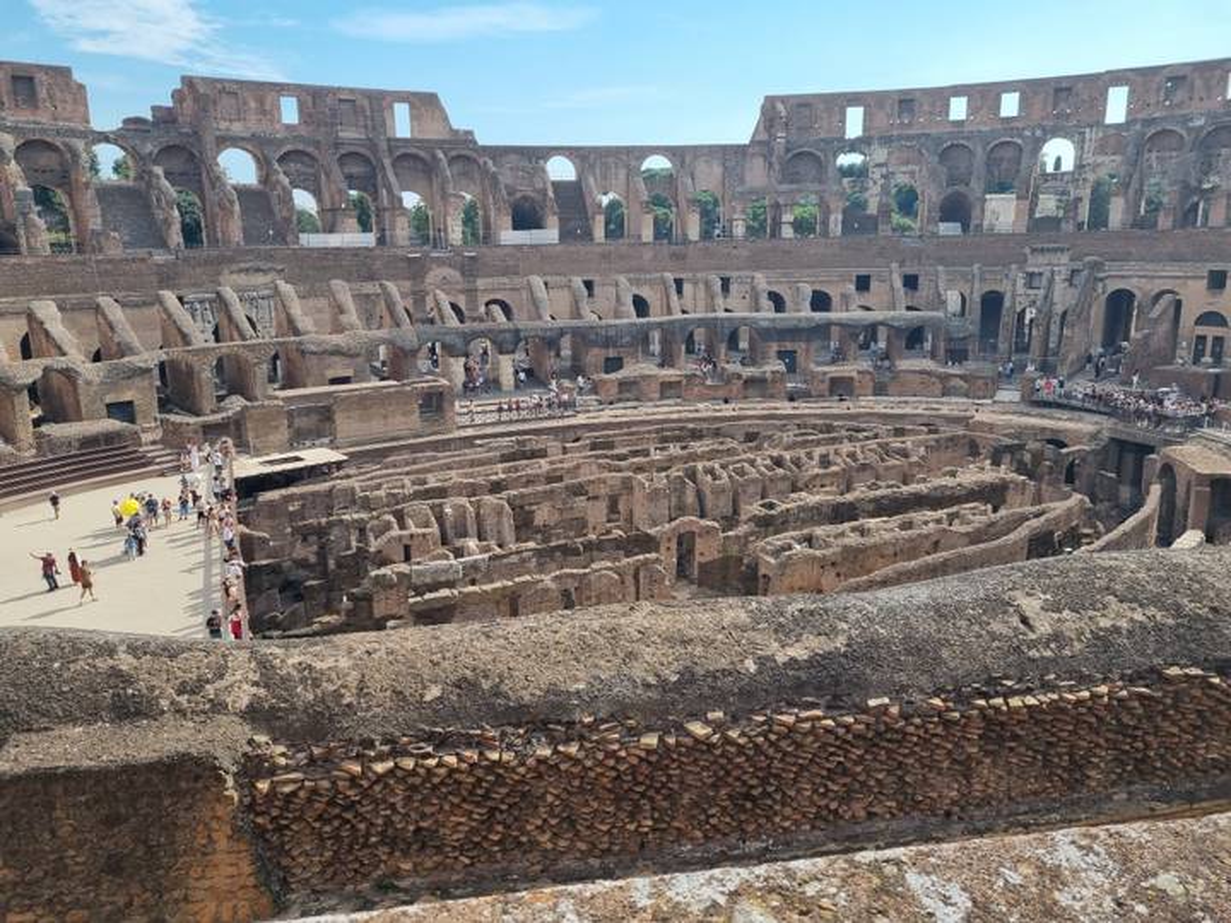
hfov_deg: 67.3
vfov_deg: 53.1
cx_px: 616
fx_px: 925
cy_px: 462
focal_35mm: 26
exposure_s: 1/2824
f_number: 1.8
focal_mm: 5.4
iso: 50
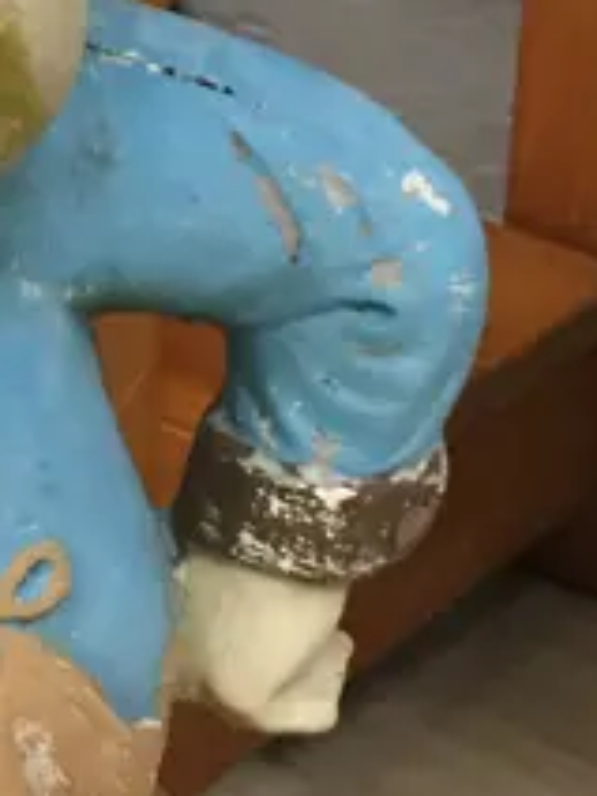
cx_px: -349
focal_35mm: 140
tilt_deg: -24.5
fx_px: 3219
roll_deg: +0.4
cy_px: 176
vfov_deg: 14.0
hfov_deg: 10.2
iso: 100
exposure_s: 1/17
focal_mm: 4.15
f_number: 2.2
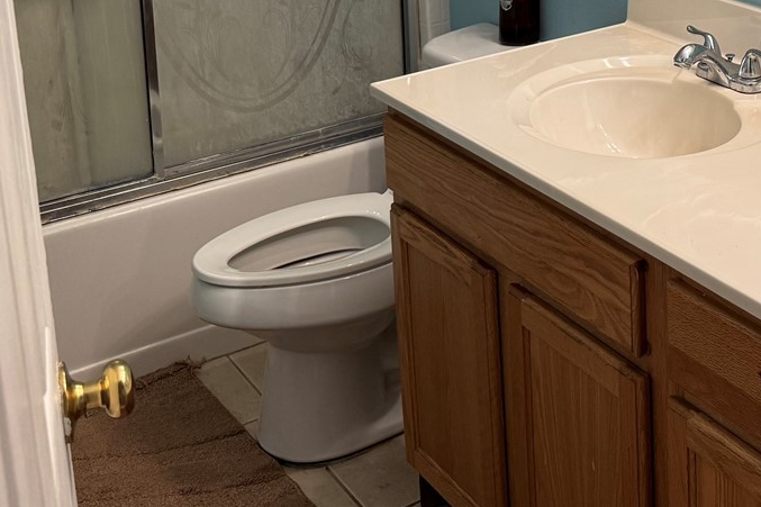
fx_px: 1247
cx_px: 730
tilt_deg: -12.8
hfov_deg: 31.8
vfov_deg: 21.4
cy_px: -91
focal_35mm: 59
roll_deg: +0.7
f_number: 1.78
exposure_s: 1/120
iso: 160
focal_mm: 6.76
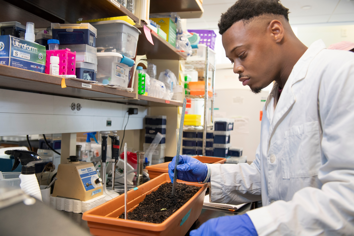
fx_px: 315
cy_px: 118
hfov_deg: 58.7
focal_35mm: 32
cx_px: 177
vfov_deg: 41.1
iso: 800
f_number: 4
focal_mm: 32
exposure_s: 1/125
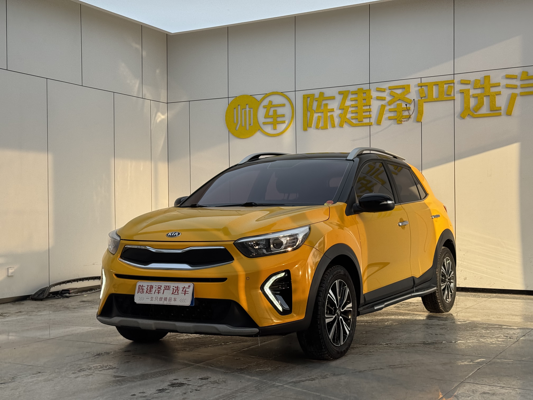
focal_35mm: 48
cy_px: 200
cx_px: 266
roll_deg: +0.5
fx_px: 739
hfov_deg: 39.7
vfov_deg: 30.3
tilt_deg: +0.4
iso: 64
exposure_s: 1/1366
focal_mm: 6.76
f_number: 1.78
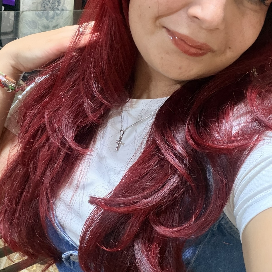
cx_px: 152
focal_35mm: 45
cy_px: 135
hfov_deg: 37.5
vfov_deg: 37.6
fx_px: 400
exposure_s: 1/30
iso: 640
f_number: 1.9
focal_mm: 2.71
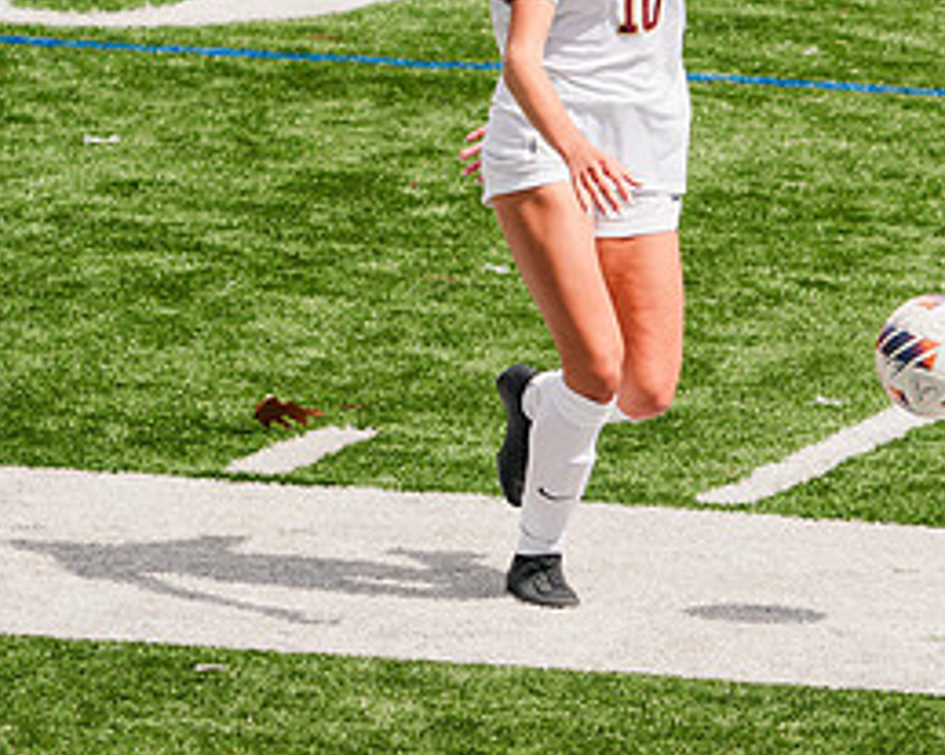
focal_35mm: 541
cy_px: 121
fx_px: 15125
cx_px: 798
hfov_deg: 3.6
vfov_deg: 2.9
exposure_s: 1/1600
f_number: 5.6
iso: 200
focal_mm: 200
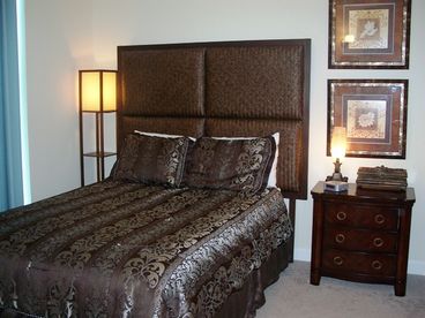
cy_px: 159
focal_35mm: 37
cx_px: 212
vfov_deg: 38.7
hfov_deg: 50.1
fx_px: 454
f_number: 2.8
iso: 125
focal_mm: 7.8
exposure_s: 1/60
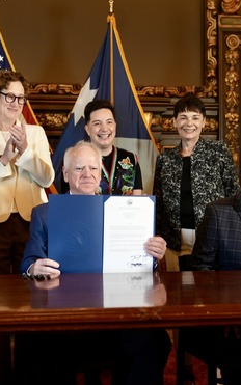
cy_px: 192
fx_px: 630
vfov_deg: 34.0
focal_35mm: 60
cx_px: 74
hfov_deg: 21.5
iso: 1600
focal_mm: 39
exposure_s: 1/80
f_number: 2.8
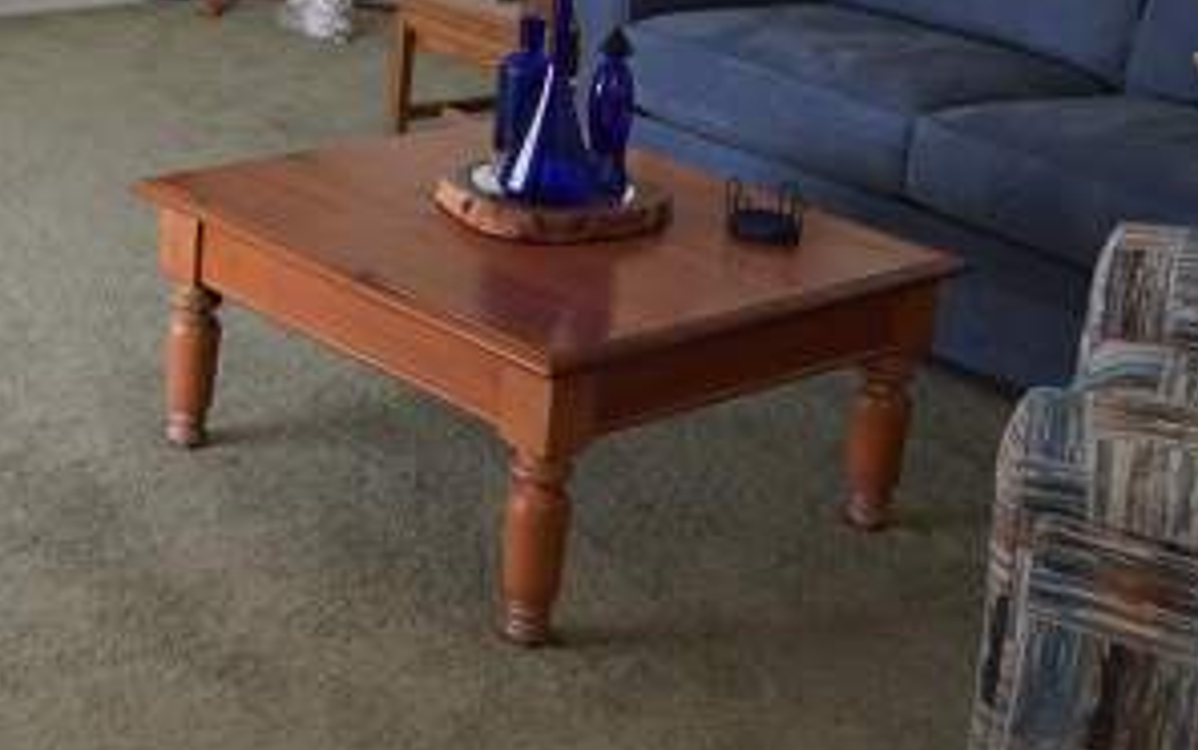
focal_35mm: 74
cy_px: -99
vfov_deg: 17.0
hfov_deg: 26.2
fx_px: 2417
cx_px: -36
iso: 320
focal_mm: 18
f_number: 3.5
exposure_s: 1/30
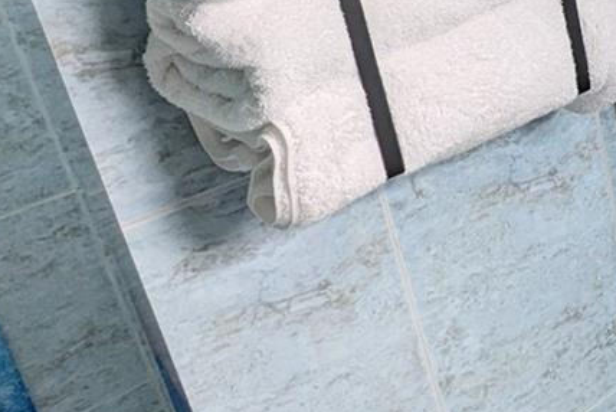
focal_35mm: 62
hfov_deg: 24.8
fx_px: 1062
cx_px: 925
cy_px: 118
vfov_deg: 21.8
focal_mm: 2.35
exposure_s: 1/47.2
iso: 38
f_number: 2.2
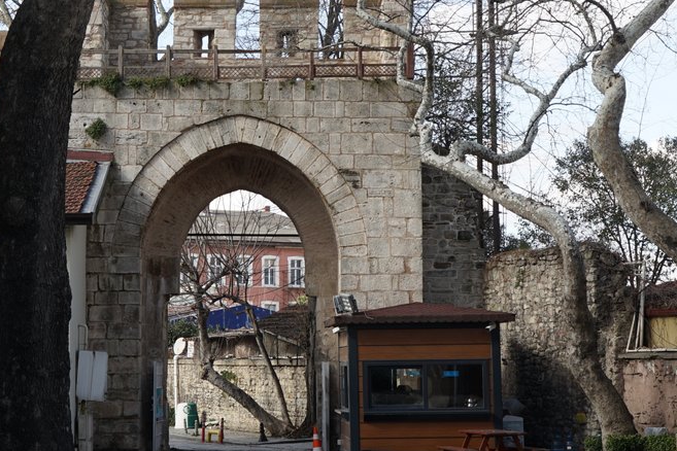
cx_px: 206
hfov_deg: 21.3
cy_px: 120
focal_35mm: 95
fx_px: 1786
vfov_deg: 14.4
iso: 100
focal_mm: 39
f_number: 8
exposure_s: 1/100
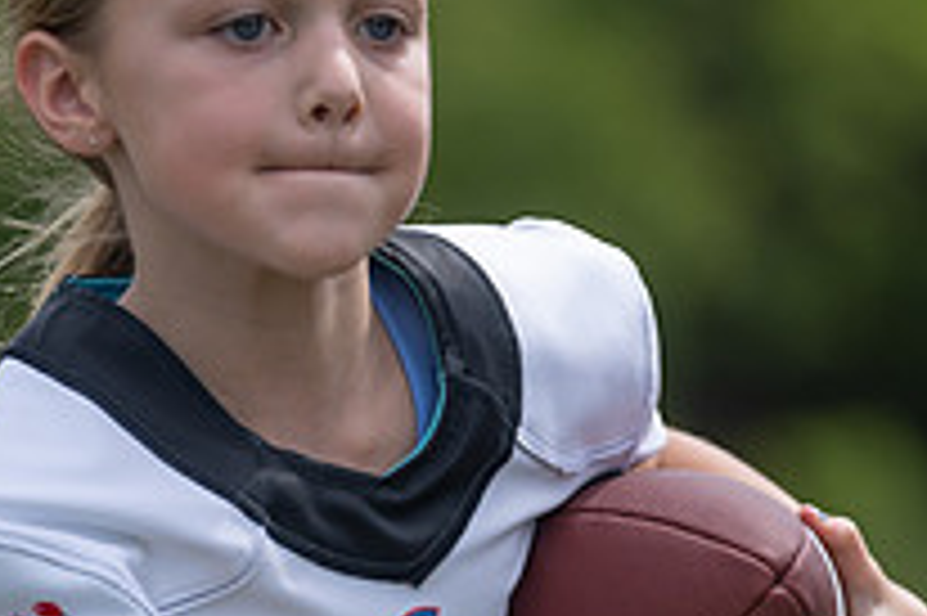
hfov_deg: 4.4
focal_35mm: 474
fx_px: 12195
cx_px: 414
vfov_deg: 2.9
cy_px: 506
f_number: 3.5
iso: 100
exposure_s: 1/1250
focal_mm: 168
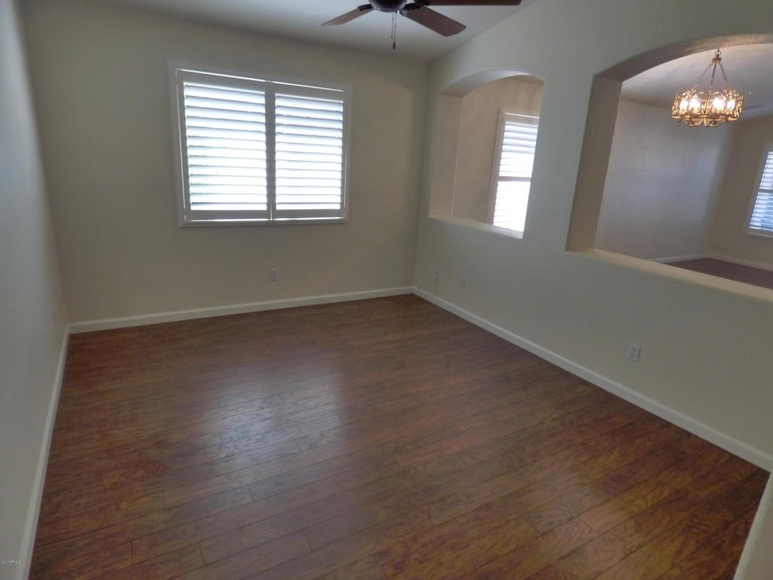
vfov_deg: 66.0
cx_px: 386
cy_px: 290
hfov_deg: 81.7
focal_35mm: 20
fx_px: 447
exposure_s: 1/50
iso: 400
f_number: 2.8
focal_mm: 3.58
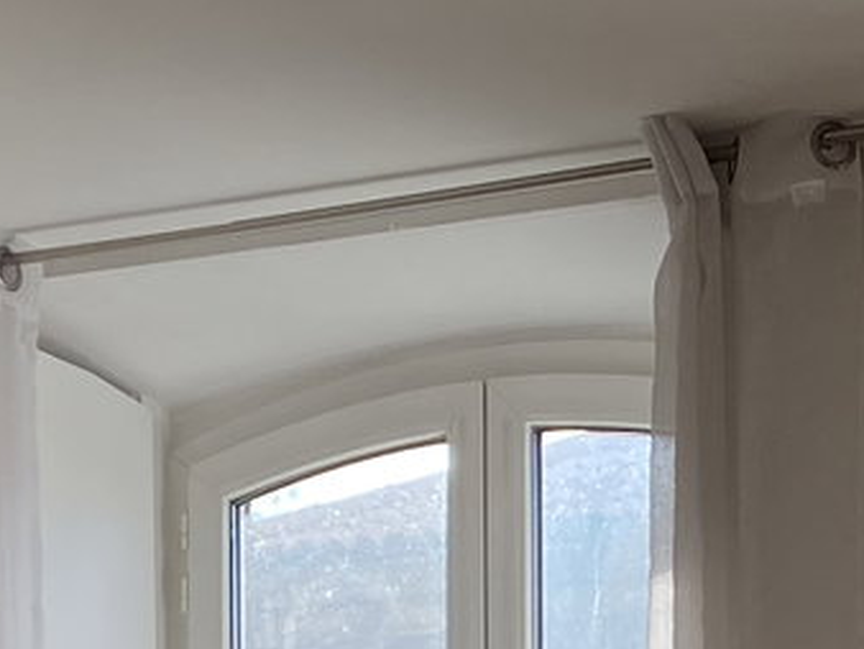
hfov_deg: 14.7
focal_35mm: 123
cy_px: 1531
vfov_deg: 10.5
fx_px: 3072
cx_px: 1365
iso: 32
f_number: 1.8
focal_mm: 4.25
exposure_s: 1/630
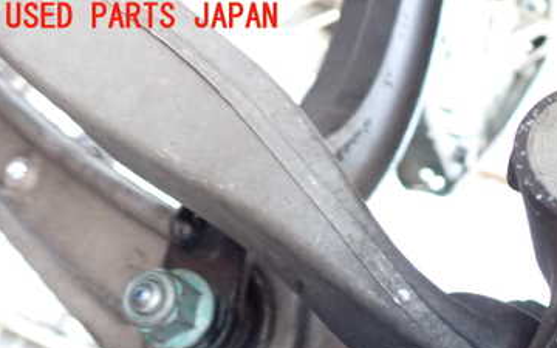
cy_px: 346
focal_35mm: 53
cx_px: 461
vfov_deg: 23.4
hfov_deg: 36.6
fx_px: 805
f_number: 2.3
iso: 400
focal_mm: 5.4
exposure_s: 1/30
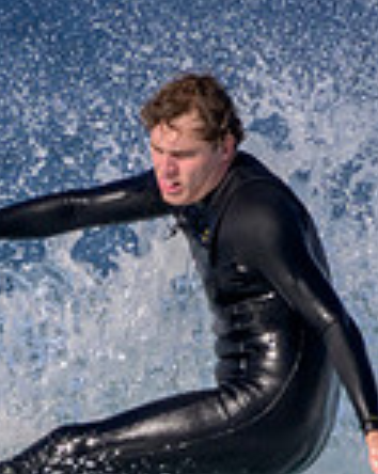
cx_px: 77
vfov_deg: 0.5
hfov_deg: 0.4
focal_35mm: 4232
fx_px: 59303
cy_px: 474
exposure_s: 1/2000
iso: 900
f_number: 11
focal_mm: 1000
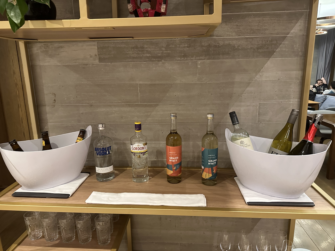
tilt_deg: -13.5
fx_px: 232
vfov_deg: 56.8
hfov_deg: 71.6
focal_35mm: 24
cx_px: 168
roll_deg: +1.9
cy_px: 126
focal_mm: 6.86
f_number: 1.78
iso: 800
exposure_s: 1/60
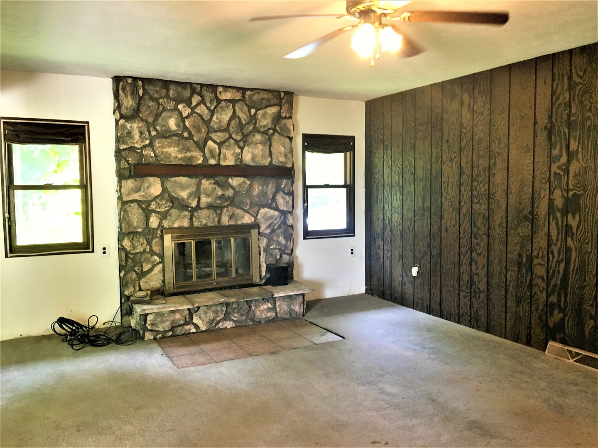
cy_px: 224
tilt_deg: -2.4
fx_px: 501
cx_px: 299
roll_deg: -0.1
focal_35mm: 29
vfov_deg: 48.2
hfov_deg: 61.7
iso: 100
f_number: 2.2
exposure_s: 1/30
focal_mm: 4.15
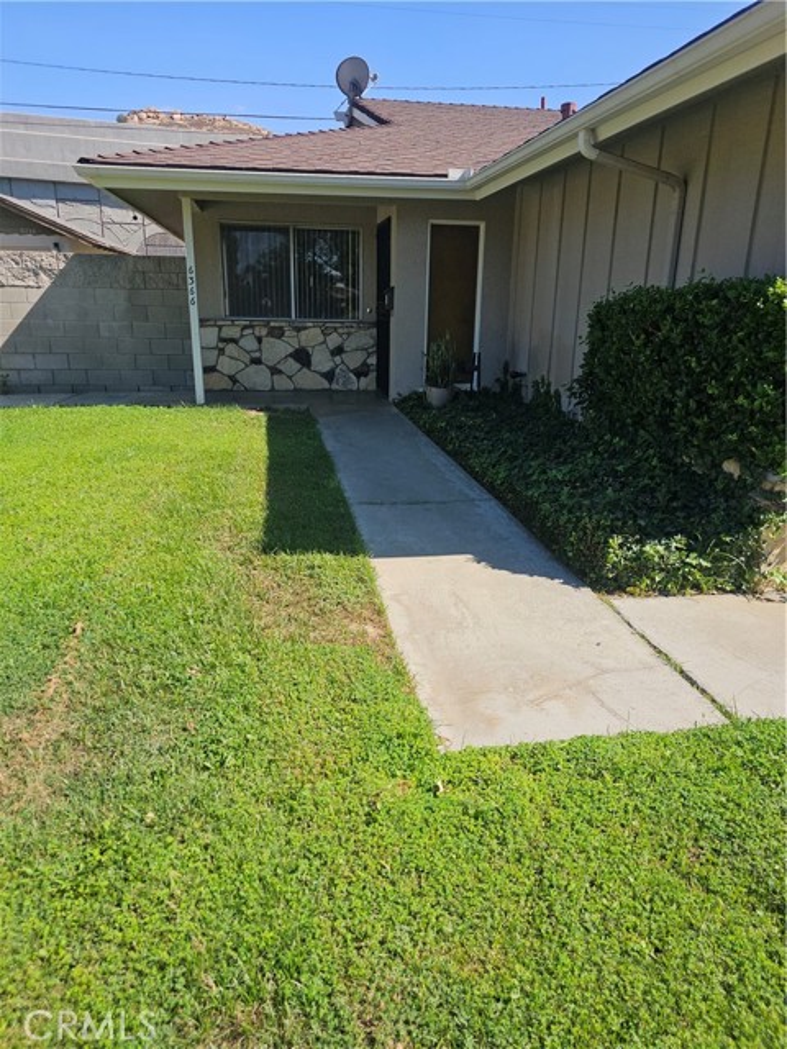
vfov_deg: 73.9
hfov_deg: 58.9
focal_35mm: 23
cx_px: 394
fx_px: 697
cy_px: 524
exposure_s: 1/2000
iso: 40
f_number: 1.7
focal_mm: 6.3
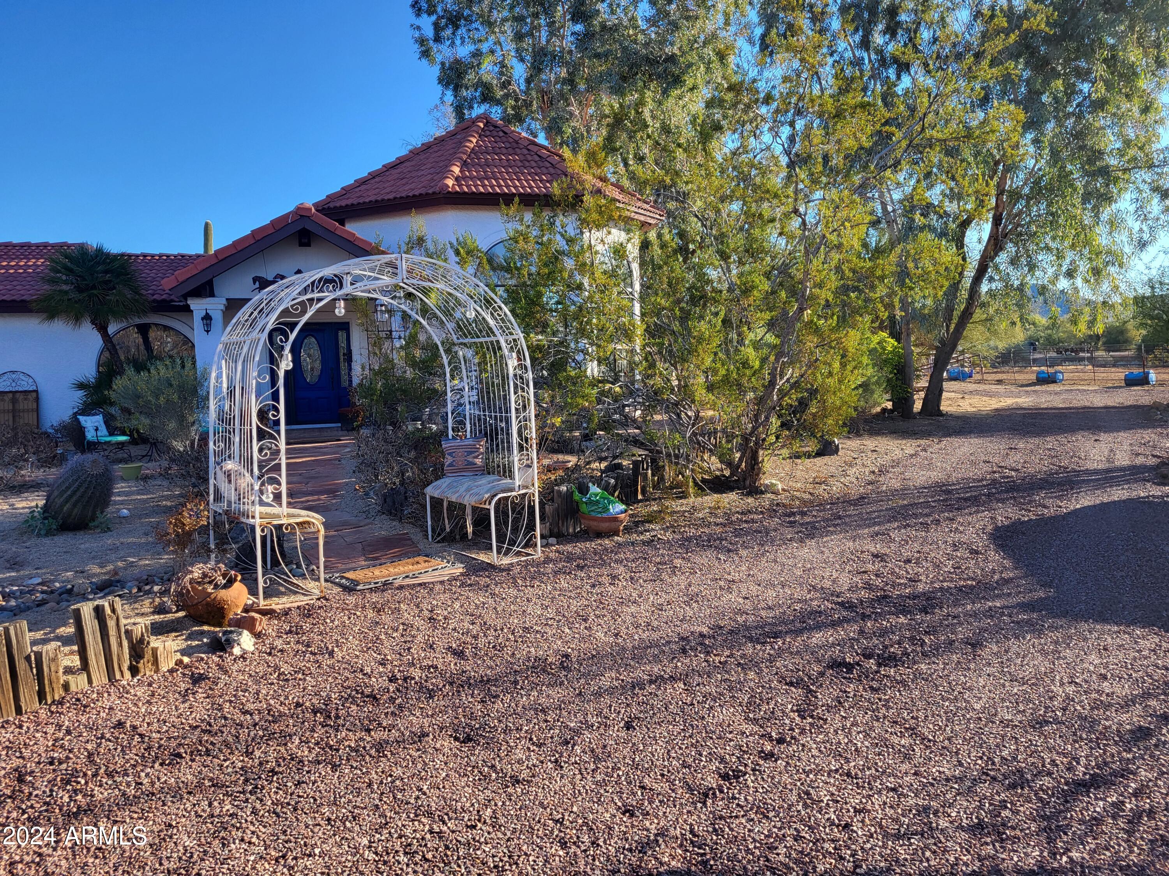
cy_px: 438
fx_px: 878
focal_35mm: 26
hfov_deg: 67.3
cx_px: 584
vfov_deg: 53.1
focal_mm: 5.4
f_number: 1.8
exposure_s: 1/705
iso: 40
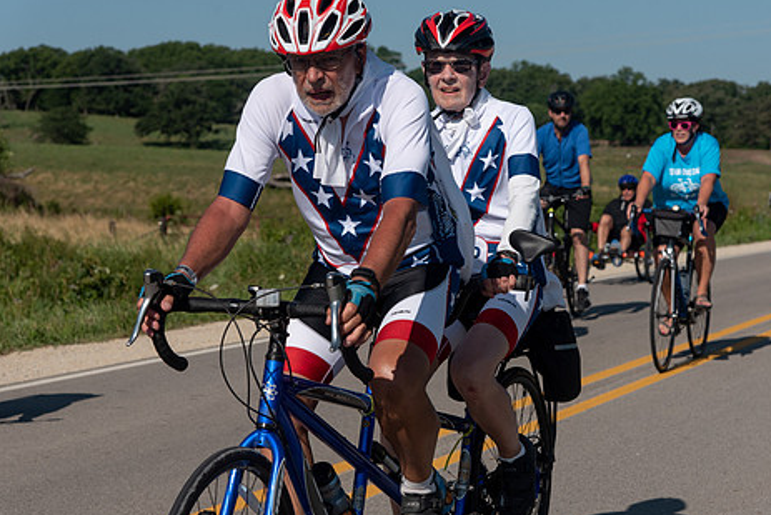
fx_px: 2014
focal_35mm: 94
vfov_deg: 14.6
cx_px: 453
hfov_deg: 21.7
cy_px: 288
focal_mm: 75
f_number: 6.3
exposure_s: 1/1600
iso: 200
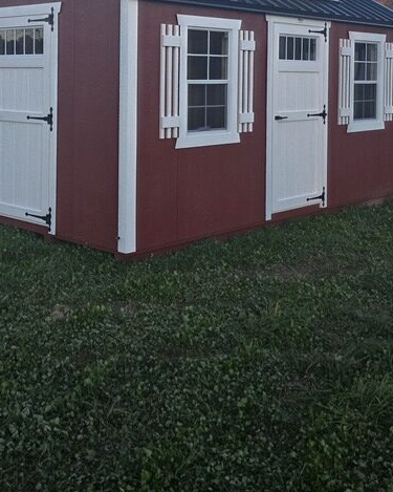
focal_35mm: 49
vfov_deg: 36.6
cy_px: 88
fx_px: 713
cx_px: 104
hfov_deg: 30.4
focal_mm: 6.3
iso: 50
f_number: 1.7
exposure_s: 1/359
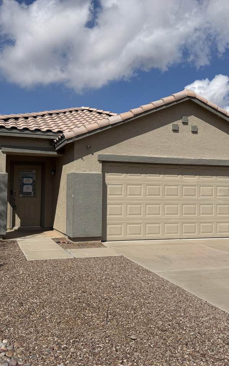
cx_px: 98
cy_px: 183
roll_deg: +0.1
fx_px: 339
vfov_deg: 56.7
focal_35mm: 34
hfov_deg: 37.2
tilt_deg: +2.8
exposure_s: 1/9091
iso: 80
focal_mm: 6.76
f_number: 1.78
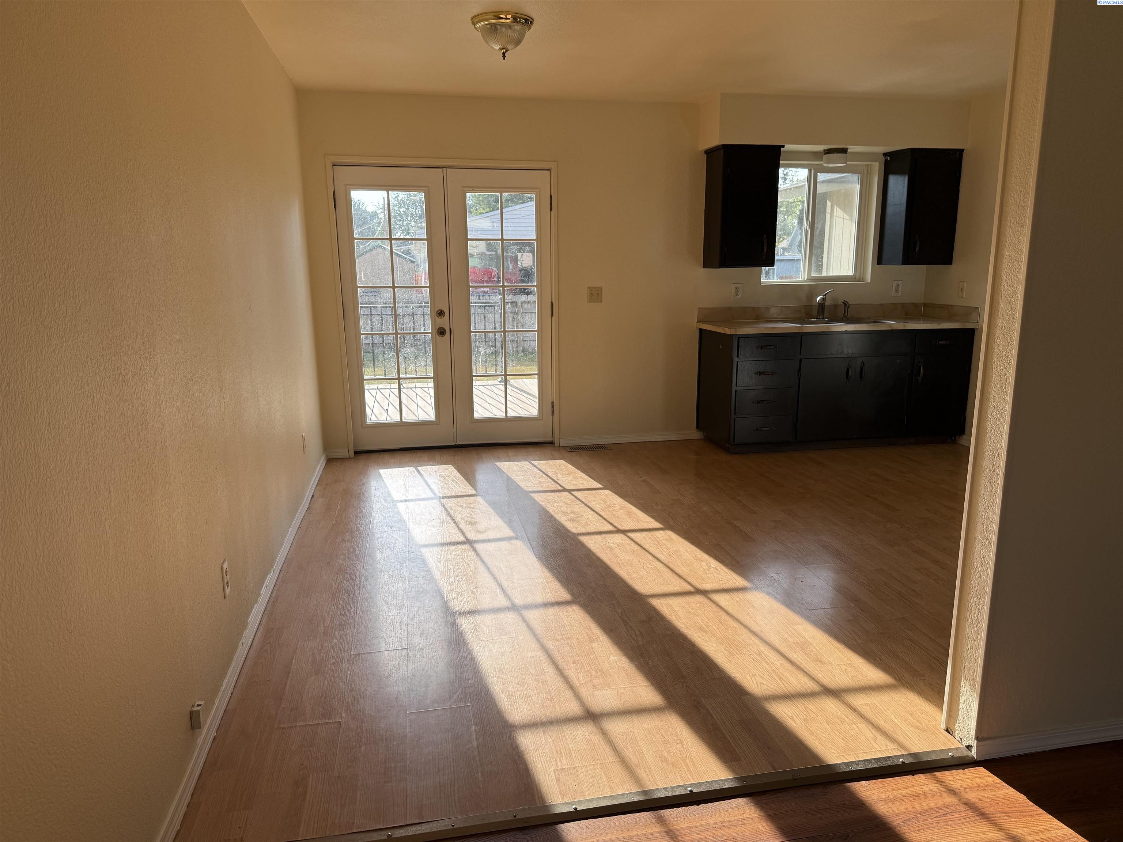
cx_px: 562
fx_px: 779
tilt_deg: -11.9
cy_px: 421
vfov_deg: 56.8
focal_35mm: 24
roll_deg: +0.1
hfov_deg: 71.6
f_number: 1.78
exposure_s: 1/788
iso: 100
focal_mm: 6.76
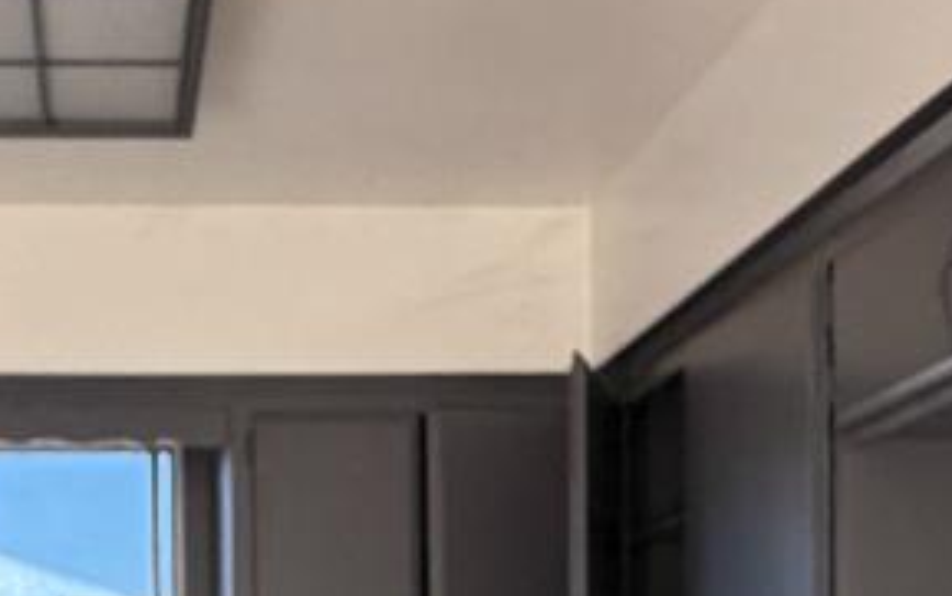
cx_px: 171
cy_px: 805
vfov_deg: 16.0
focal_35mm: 77
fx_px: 1999
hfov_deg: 26.2
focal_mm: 2.22
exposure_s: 1/67
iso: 320
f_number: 2.2
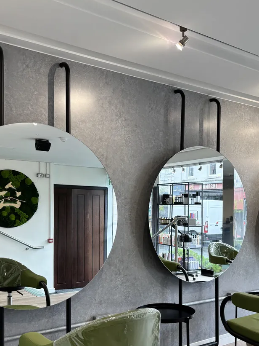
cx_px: 146
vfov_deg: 48.5
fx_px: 379
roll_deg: -0.5
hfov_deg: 37.7
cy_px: 215
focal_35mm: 38
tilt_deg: -0.4
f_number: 1.6
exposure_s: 1/100
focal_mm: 5.96
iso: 50
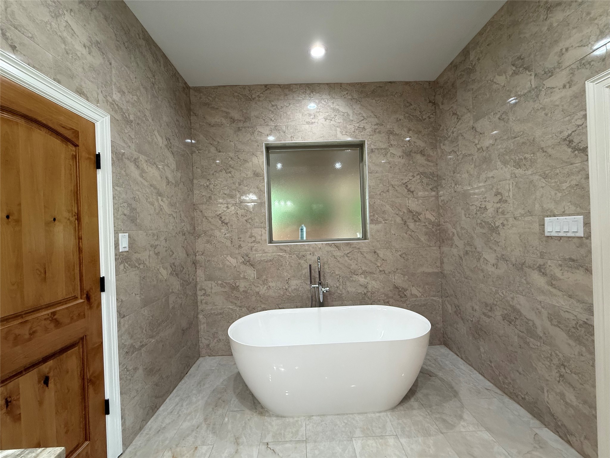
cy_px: 229
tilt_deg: +0.6
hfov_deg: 102.1
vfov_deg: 85.7
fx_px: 247
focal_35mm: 14
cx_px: 305
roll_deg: +2.2
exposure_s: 1/120
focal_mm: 2.22
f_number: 2.2
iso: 250
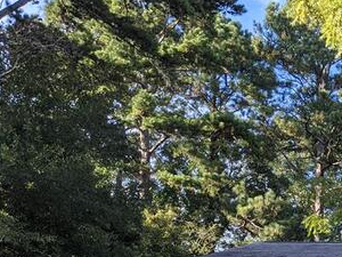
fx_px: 711
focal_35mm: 72
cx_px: 453
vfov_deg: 19.1
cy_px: 321
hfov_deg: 23.6
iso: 55
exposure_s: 1/688
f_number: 1.73
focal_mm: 4.38
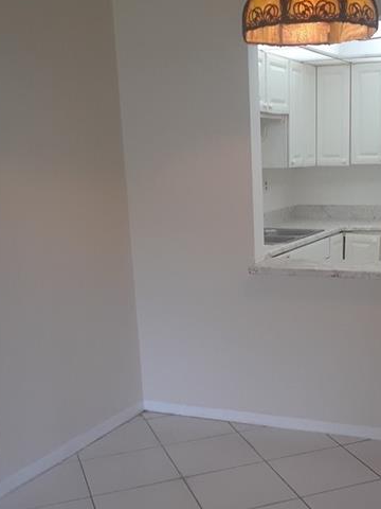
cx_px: 289
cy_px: 305
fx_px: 704
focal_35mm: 48
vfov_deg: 39.5
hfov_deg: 29.7
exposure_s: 1/30
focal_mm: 2.47
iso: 64
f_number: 1.9
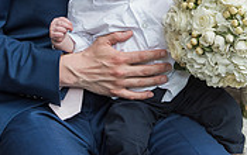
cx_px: 109
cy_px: -55
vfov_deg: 9.7
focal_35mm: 133
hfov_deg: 15.7
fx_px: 897
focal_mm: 38
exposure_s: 1/250
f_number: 4
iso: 800
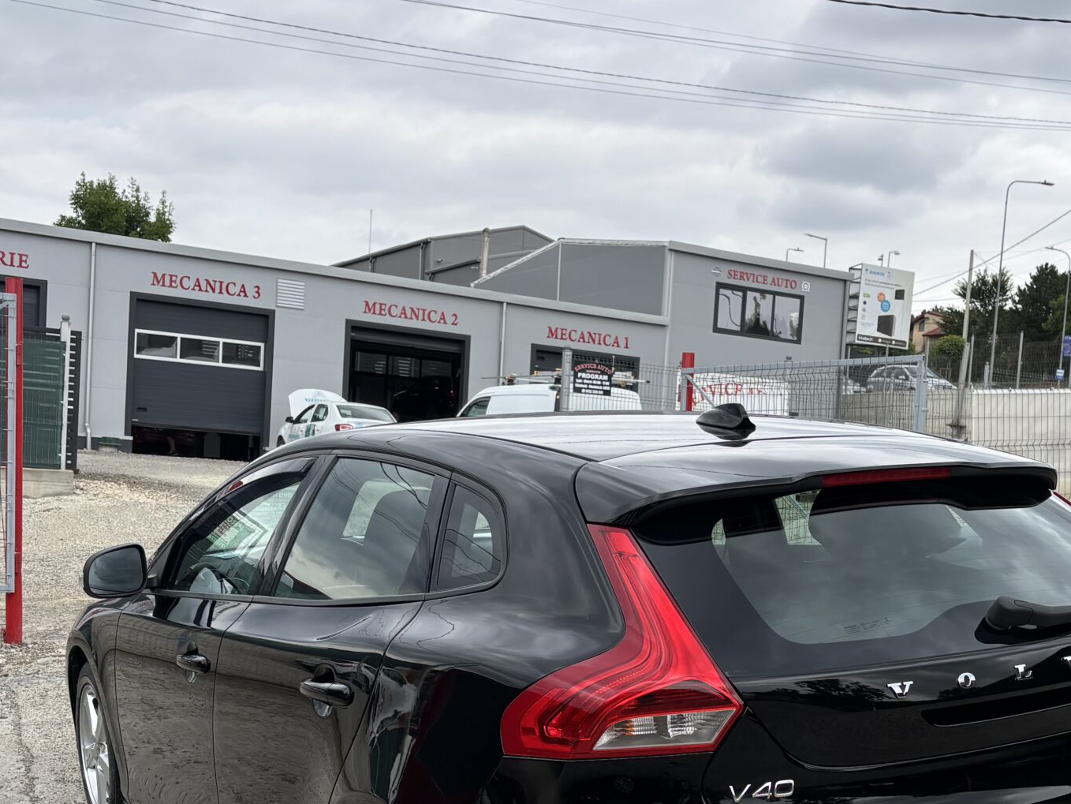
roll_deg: -3.7
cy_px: 612
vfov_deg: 29.2
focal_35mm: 49
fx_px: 1516
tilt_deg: -3.1
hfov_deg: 38.5
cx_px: 699
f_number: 1.6
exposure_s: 1/1949
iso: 50
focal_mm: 5.96
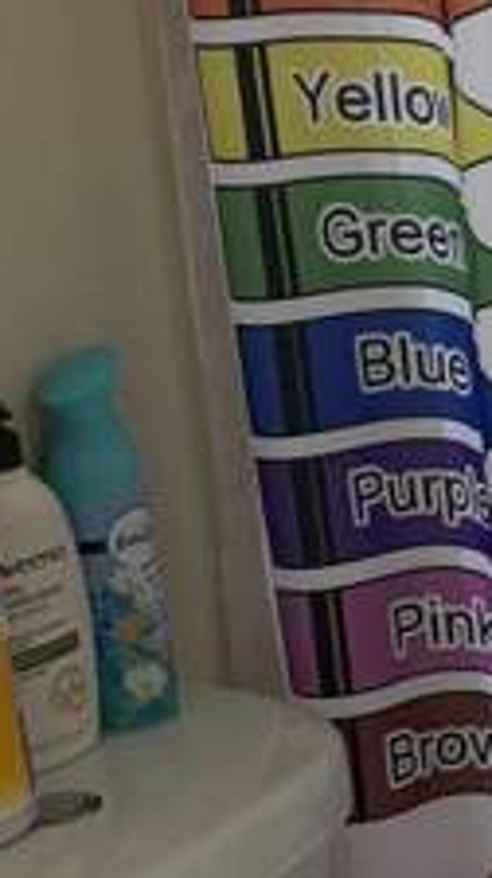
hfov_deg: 8.9
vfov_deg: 17.3
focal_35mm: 124
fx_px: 2886
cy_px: 410
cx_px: 1136
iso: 200
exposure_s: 1/81
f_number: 1.78
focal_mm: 6.76
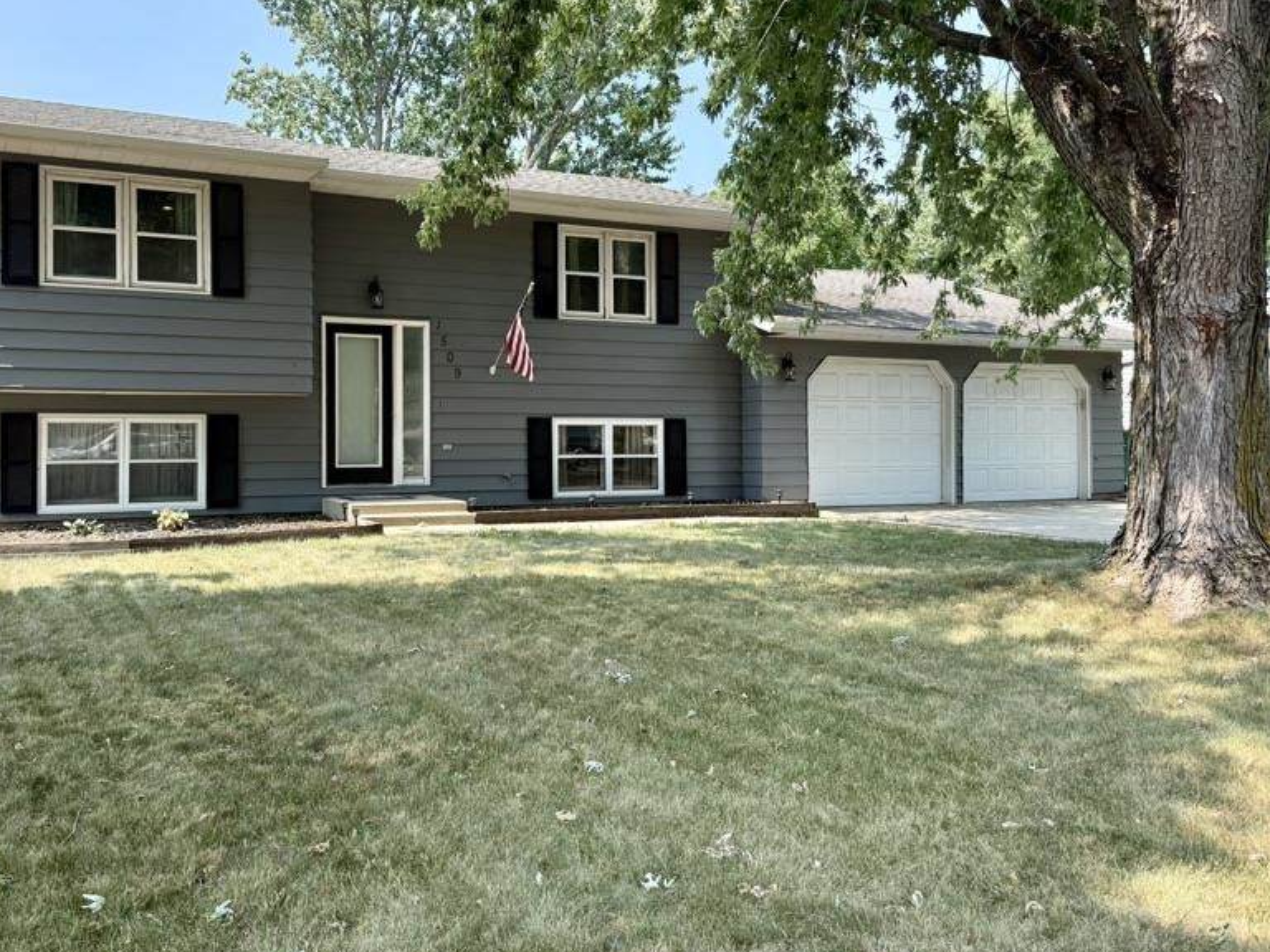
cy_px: 420
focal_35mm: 32
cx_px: 516
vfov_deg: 44.1
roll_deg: -0.1
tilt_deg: +1.7
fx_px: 1174
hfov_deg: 56.4
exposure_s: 1/1410
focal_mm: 6.76
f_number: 1.78
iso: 100
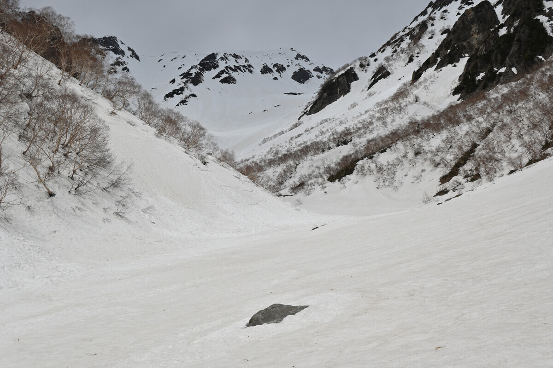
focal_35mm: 37
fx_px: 564
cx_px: 276
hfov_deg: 52.2
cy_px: 184
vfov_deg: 36.2
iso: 100
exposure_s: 1/2500
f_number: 6.3
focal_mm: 24.5
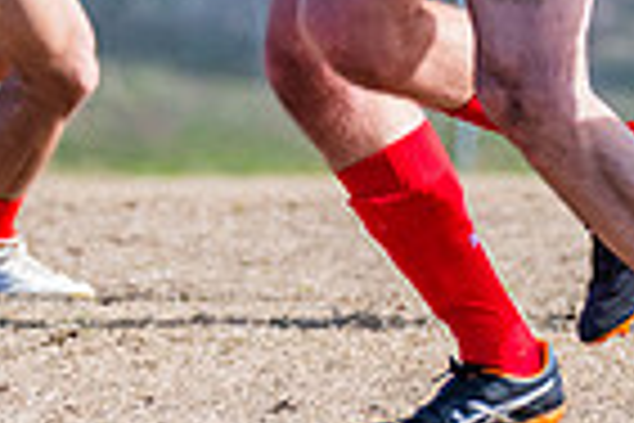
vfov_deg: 1.0
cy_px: -320
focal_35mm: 1311
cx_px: 719
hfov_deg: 1.6
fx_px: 23086
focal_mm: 250
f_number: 5.6
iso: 640
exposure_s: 1/1600
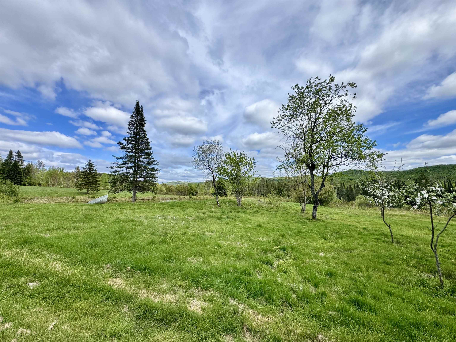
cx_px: 228
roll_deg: +0.7
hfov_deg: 102.1
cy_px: 171
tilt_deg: +5.2
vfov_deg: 85.7
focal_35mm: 14
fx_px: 184
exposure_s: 1/1256
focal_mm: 2.22
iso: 40
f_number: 2.2
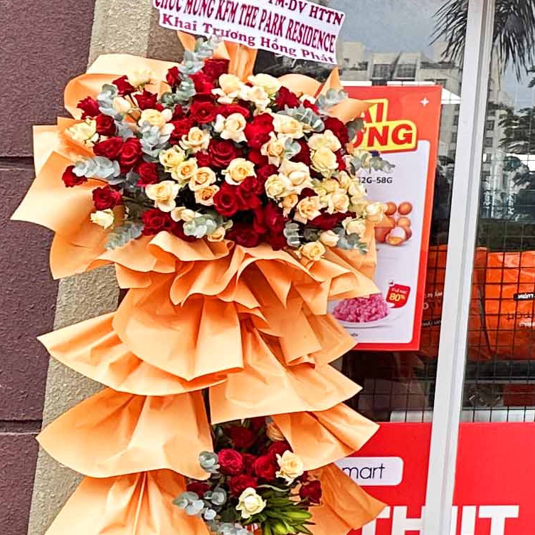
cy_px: 139
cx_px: 1307
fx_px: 1958
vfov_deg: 15.5
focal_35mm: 112
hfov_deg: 12.2
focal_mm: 6.86
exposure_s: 1/268
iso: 80
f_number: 1.78
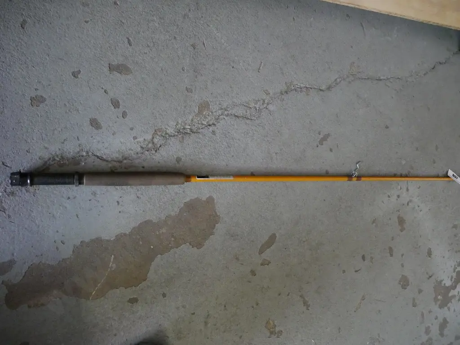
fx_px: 319
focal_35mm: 24
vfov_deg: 56.9
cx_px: 230
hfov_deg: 71.6
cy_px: 172
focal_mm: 12
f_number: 5.6
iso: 6400
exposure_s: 1/160
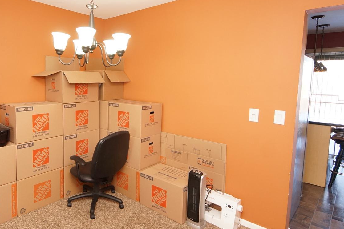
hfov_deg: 76.2
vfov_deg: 57.1
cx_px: 116
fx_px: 210
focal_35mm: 22
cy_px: 103
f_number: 4.5
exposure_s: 1/60
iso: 800
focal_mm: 8
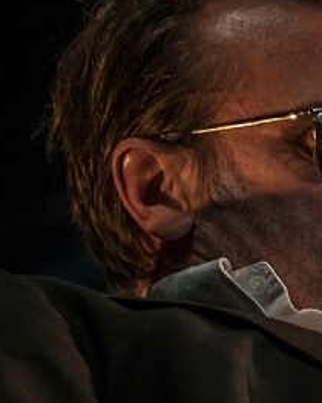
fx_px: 3769
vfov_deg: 6.1
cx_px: 411
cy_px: 201
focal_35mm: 316
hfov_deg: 4.9
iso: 2500
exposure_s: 1/80
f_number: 2.8
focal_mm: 82
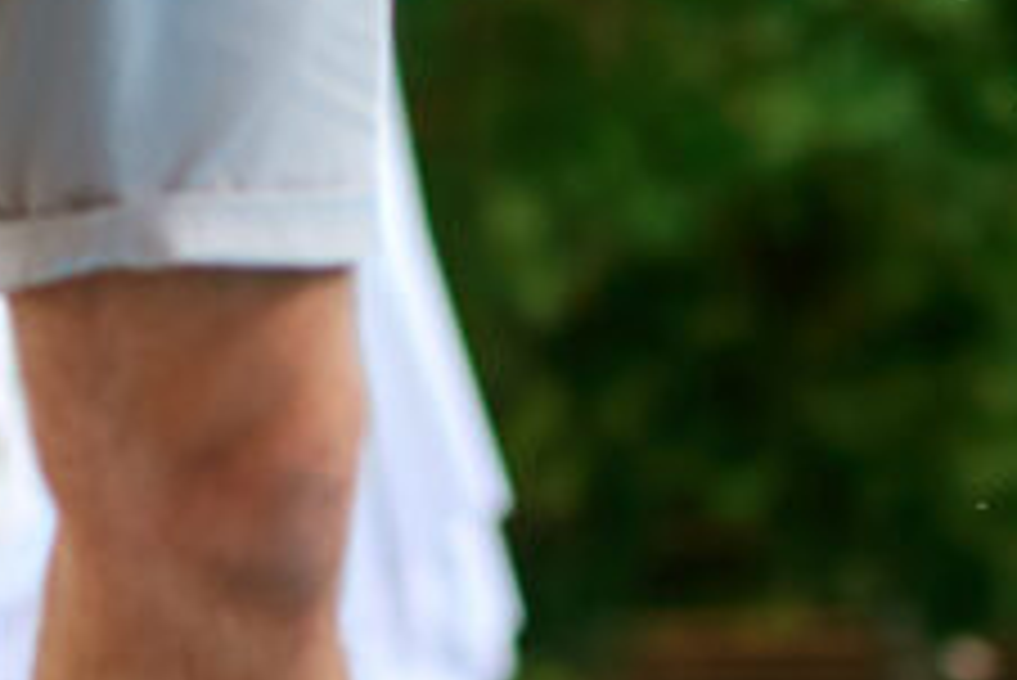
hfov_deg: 5.3
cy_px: 1394
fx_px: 10883
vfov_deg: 3.5
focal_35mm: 385
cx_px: 1080
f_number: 2.8
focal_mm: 85
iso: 200
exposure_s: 1/2000
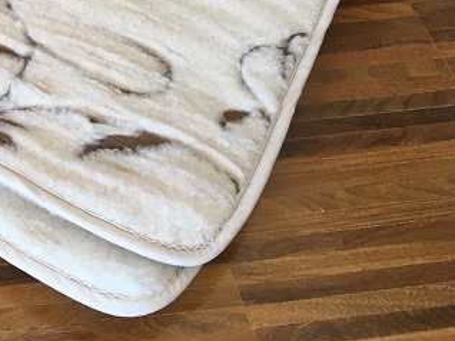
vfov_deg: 19.4
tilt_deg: -46.5
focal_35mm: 73
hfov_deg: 24.3
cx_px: -90
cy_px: -27
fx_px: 959
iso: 50
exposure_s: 1/33
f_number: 2.2
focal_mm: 4.15
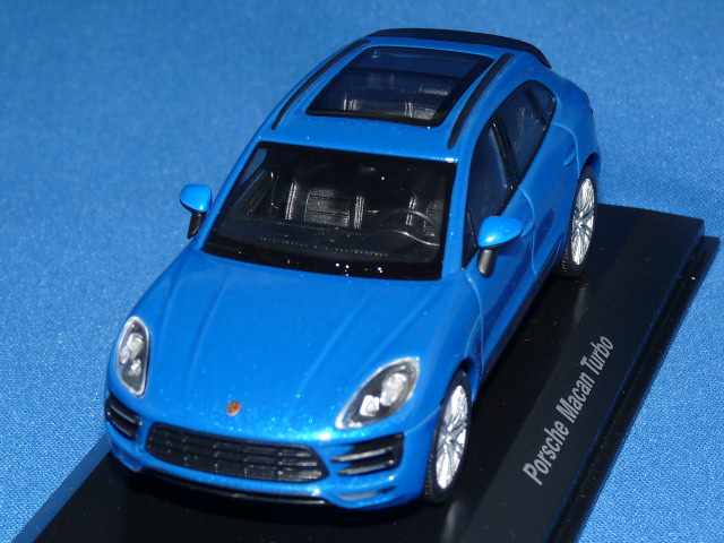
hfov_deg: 18.7
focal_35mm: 105
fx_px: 2196
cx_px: 362
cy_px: 272
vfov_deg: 14.1
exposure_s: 1/30
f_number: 3.2
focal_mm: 10.4
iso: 100
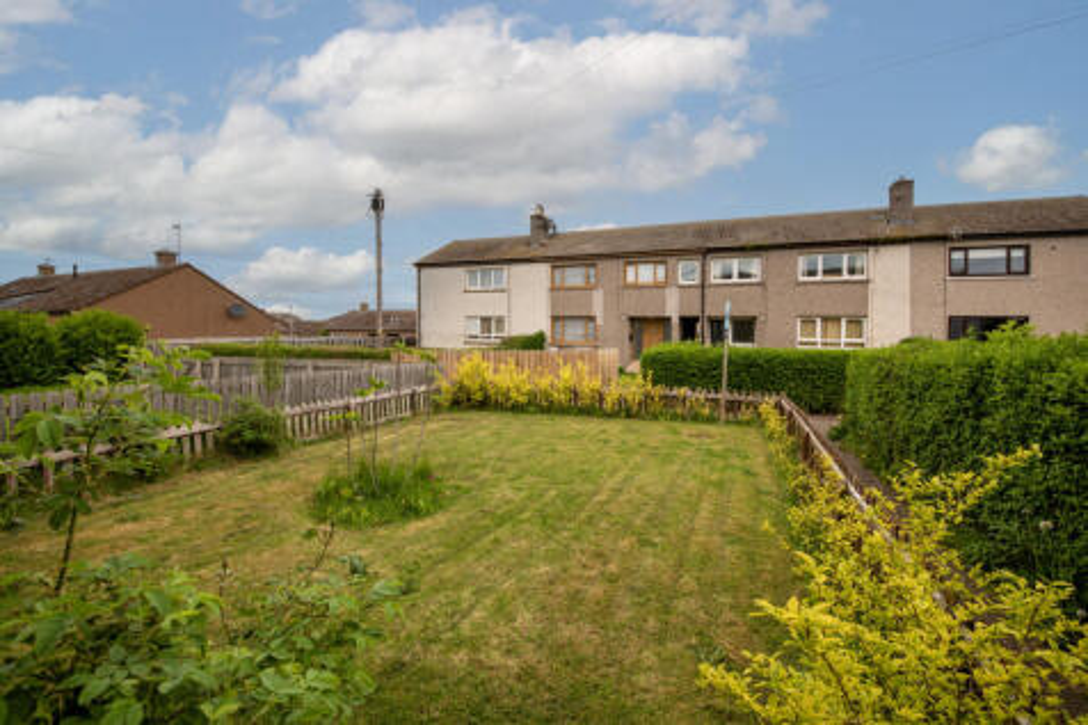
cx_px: 544
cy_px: 362
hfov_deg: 104.3
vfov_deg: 81.2
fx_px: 423
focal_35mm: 14
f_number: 8
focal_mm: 14
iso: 400
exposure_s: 1/640
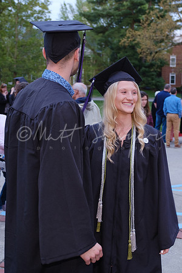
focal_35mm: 59
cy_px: 136
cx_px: 91
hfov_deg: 23.2
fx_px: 444
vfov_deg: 34.2
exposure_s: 1/60
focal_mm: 25.7
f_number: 2.8
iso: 1600
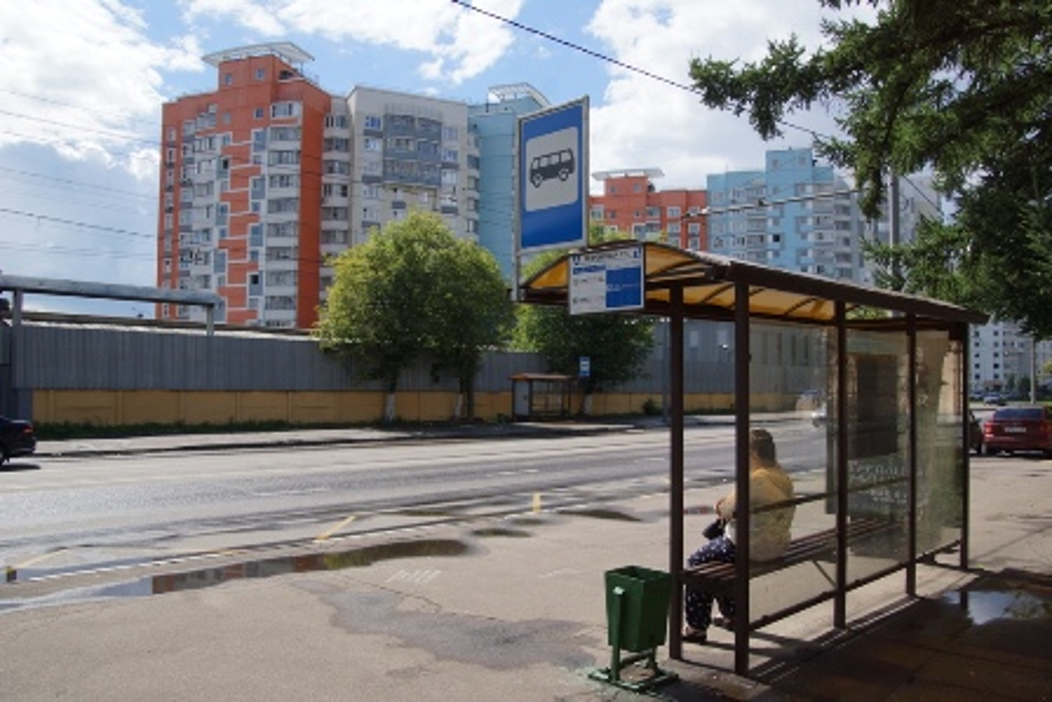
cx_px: 526
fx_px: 877
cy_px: 351
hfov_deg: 61.9
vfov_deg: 43.6
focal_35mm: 30
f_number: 8
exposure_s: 1/500
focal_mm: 20
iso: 200
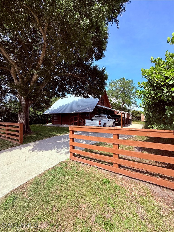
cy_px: 116
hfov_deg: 85.7
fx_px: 94
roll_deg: +0.4
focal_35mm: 14
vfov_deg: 102.1
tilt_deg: +2.3
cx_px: 87
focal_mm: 2.22
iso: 50
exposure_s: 1/1068
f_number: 2.2
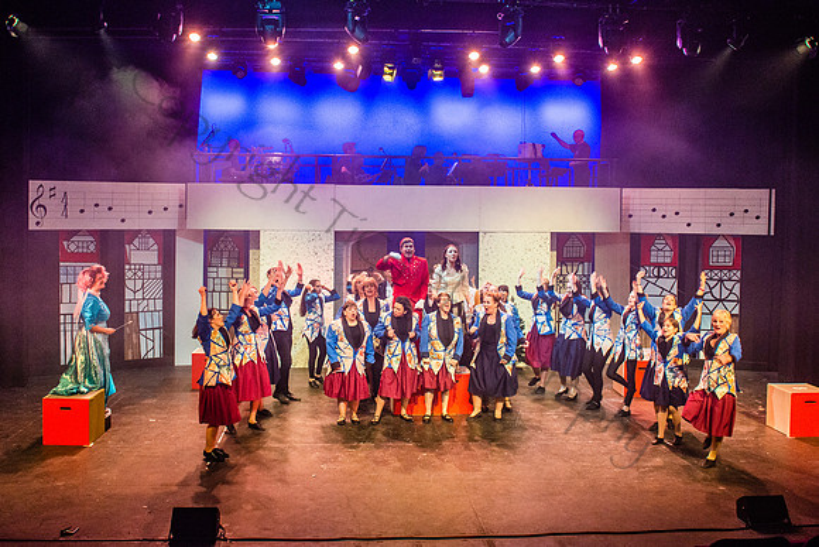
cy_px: 229
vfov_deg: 40.6
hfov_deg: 58.1
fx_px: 736
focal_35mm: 32
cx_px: 381
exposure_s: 1/60
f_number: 8
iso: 1600
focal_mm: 24
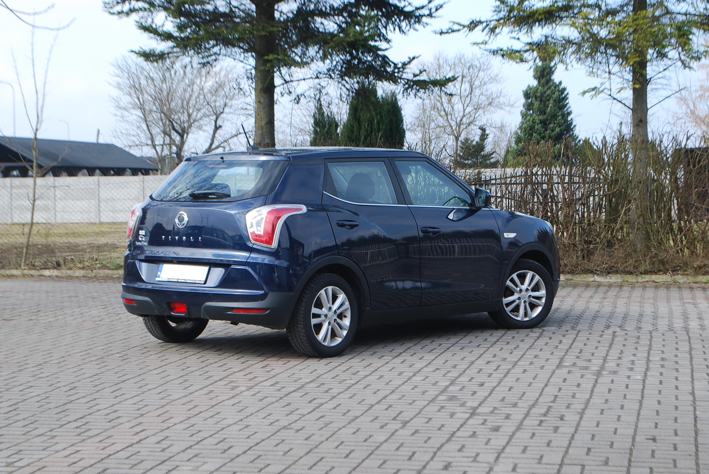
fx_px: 1420
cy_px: 237
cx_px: 354
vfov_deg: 19.0
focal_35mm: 72
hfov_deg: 28.0
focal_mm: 48
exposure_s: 1/125
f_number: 9
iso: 200
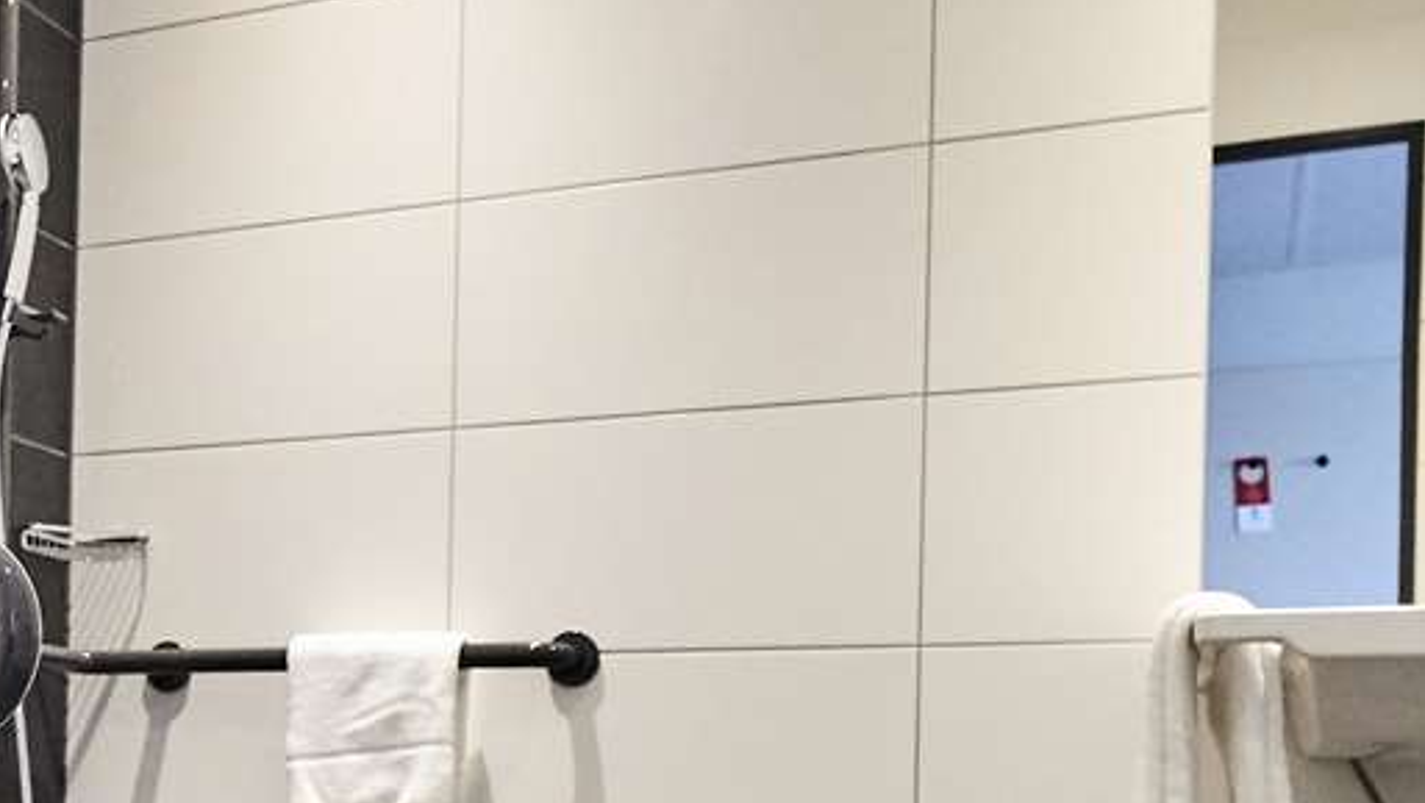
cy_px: 842
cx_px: 369
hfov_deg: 41.0
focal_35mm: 49
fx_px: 1852
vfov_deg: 23.2
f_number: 4.2
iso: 10000
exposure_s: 1/125
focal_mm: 16
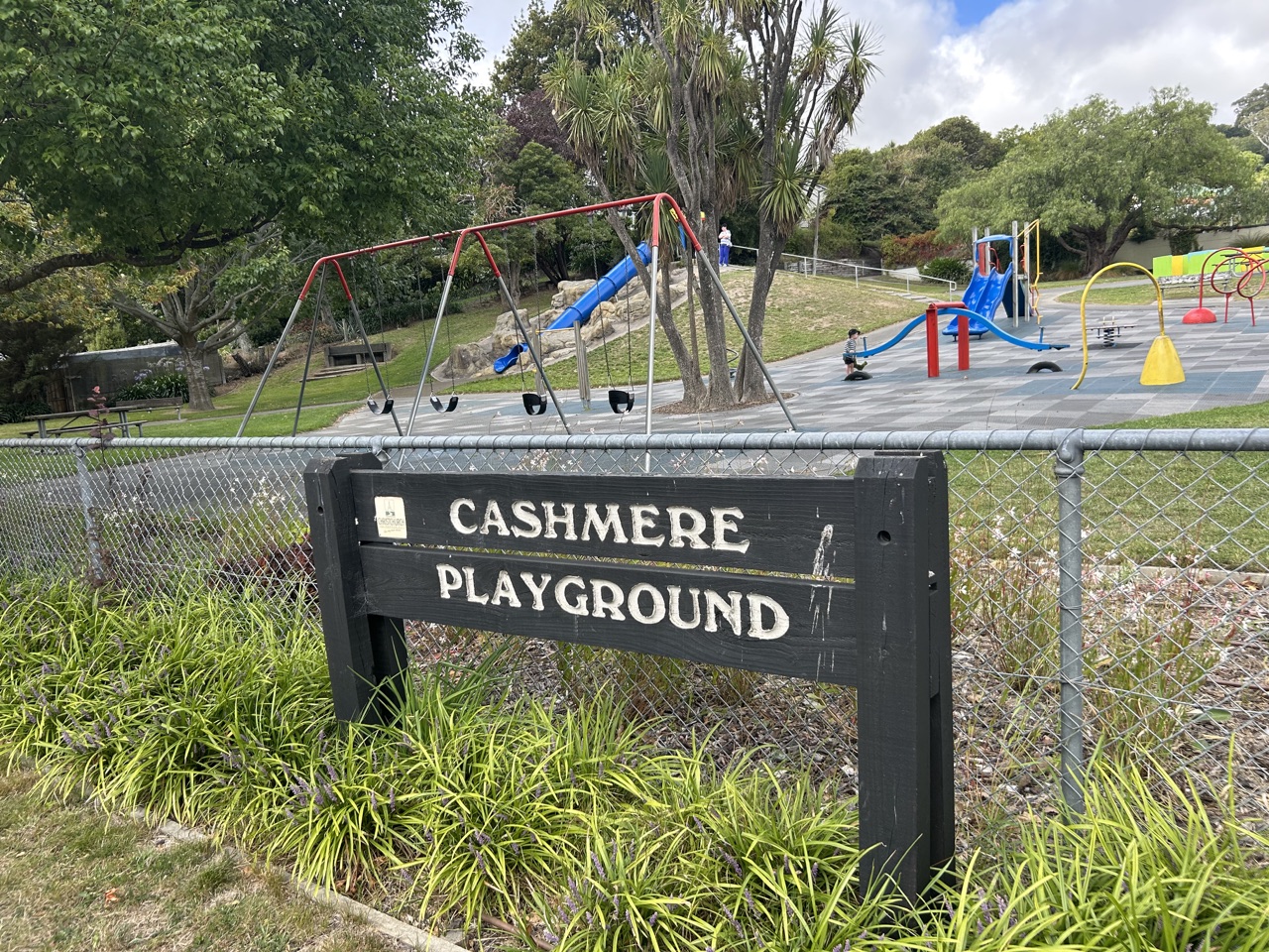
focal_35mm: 26
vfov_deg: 53.1
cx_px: 634
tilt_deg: -8.6
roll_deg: +4.9
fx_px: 953
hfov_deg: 67.3
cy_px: 476
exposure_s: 1/846
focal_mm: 5.7
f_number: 1.5
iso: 50
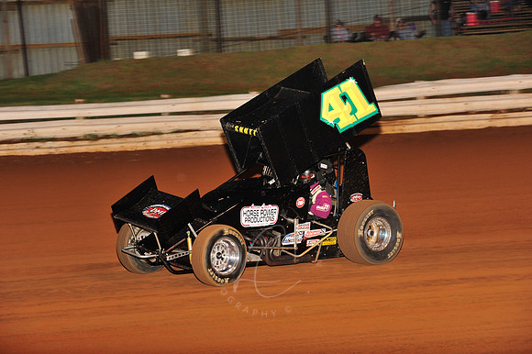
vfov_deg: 13.0
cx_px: 266
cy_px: 177
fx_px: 1551
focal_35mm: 105
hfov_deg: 19.5
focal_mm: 105
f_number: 5.6
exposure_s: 1/320
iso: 1000
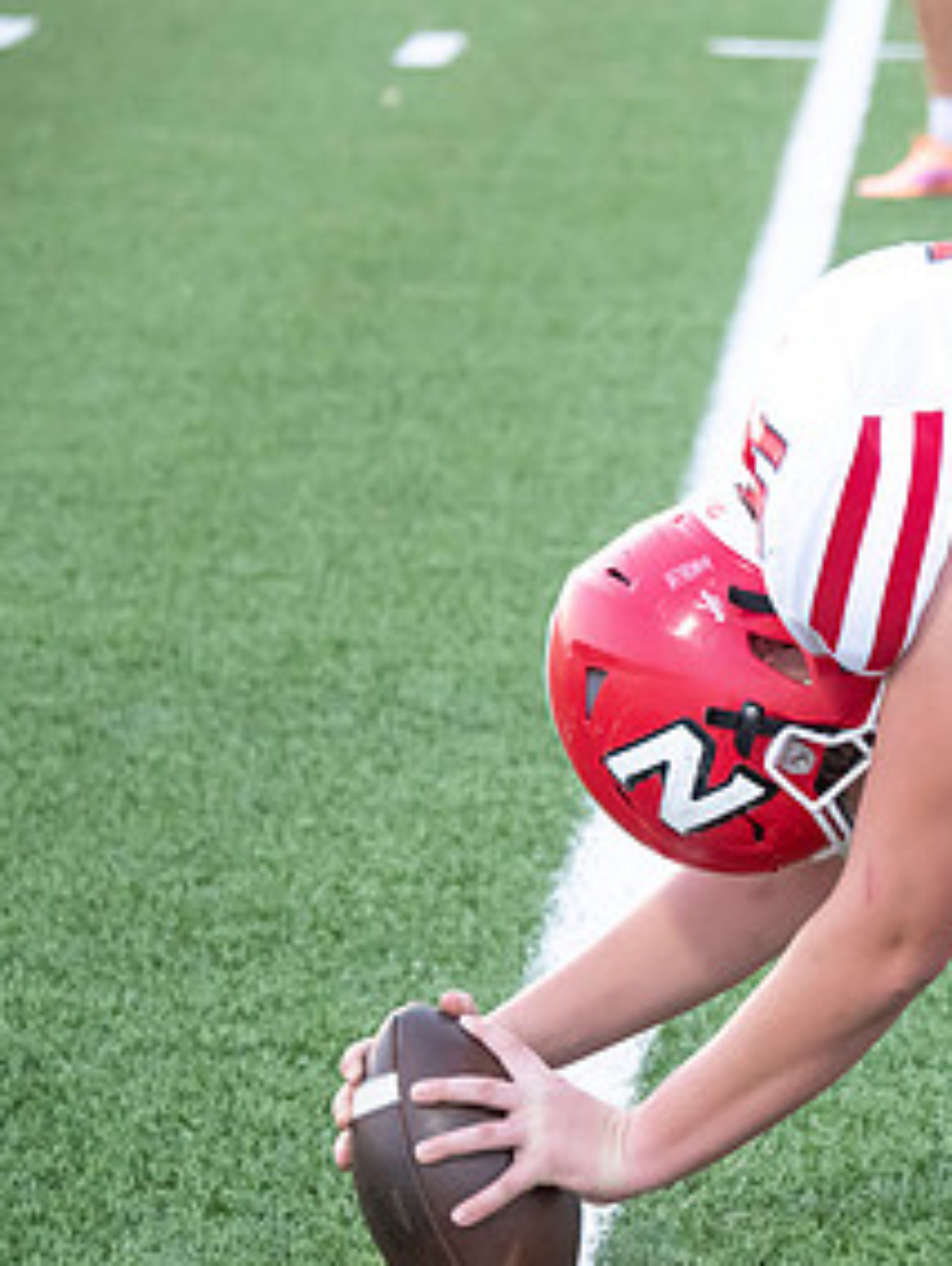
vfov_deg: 8.0
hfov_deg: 6.0
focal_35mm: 246
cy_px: 714
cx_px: 1113
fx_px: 9000
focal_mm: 125
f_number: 5.6
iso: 4000
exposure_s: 1/800
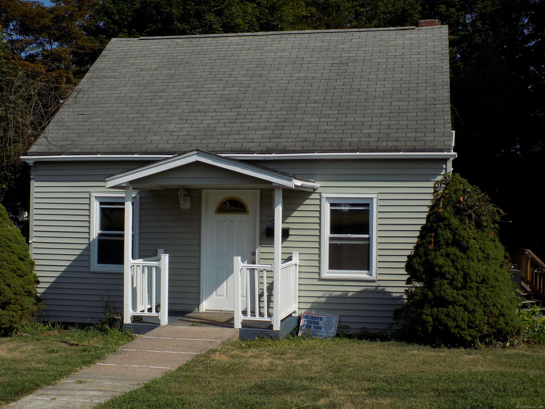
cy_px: 204
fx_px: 724
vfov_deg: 31.5
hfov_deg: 41.2
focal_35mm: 46
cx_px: 272
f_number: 3.7
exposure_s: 1/1250
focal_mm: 8.1
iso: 80
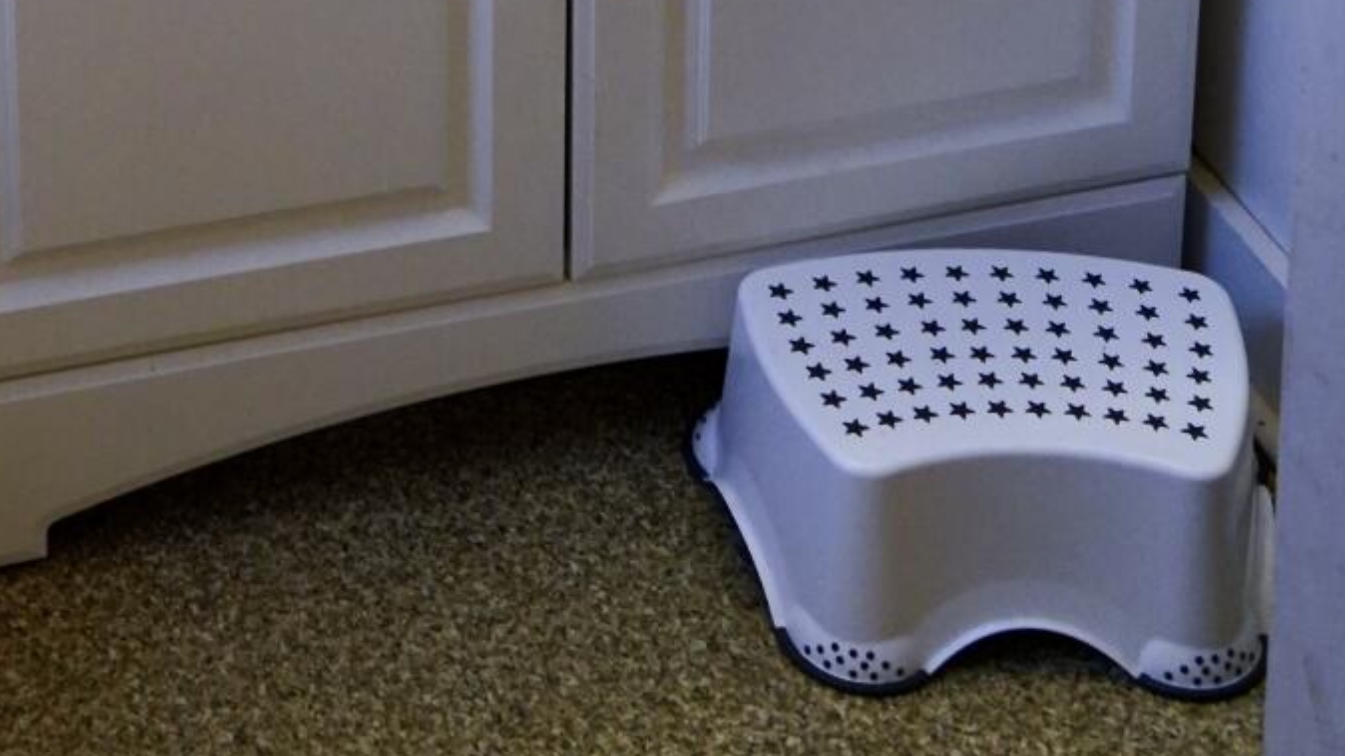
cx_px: 201
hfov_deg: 23.9
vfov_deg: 11.4
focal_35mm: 87
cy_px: -1099
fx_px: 3103
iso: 2000
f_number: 3.5
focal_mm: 28
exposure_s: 1/160
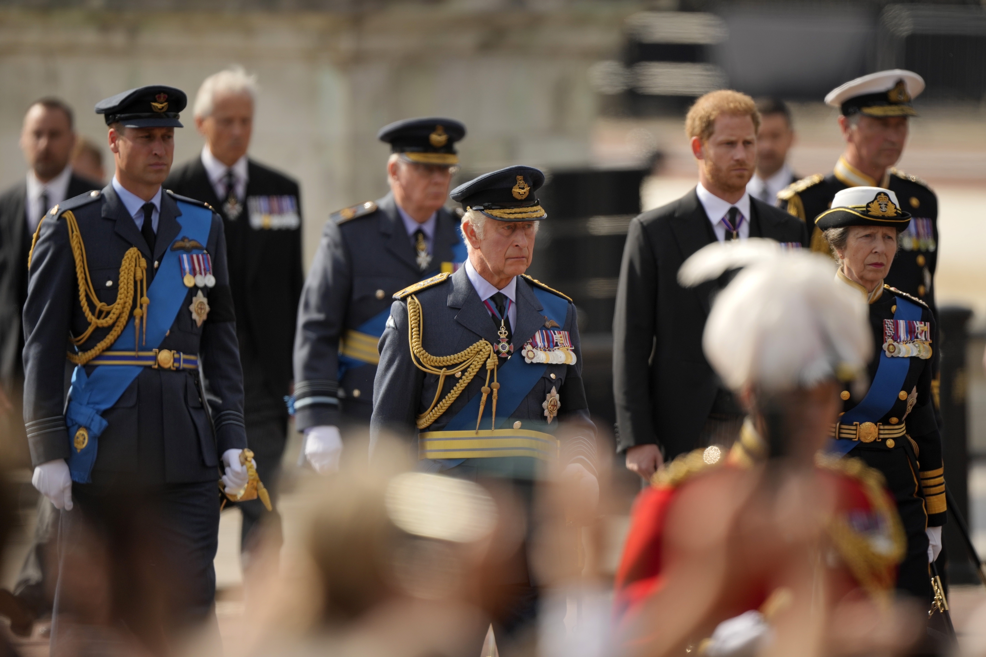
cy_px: 328
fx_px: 16432
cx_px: 493
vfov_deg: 2.3
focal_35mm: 600
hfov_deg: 3.4
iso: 200
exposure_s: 1/1600
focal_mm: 600
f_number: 4
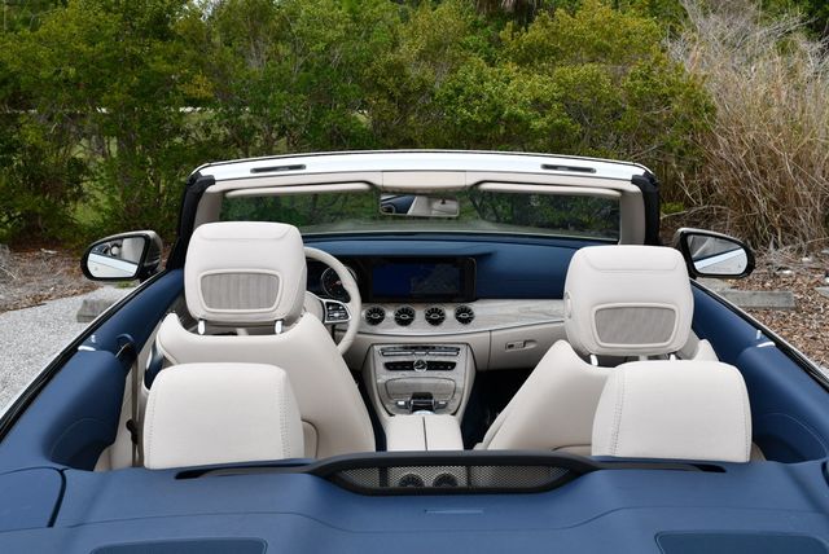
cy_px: 277
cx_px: 414
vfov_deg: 33.5
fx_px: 922
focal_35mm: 40
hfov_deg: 48.4
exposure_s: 1/250
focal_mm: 20
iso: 110
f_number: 8
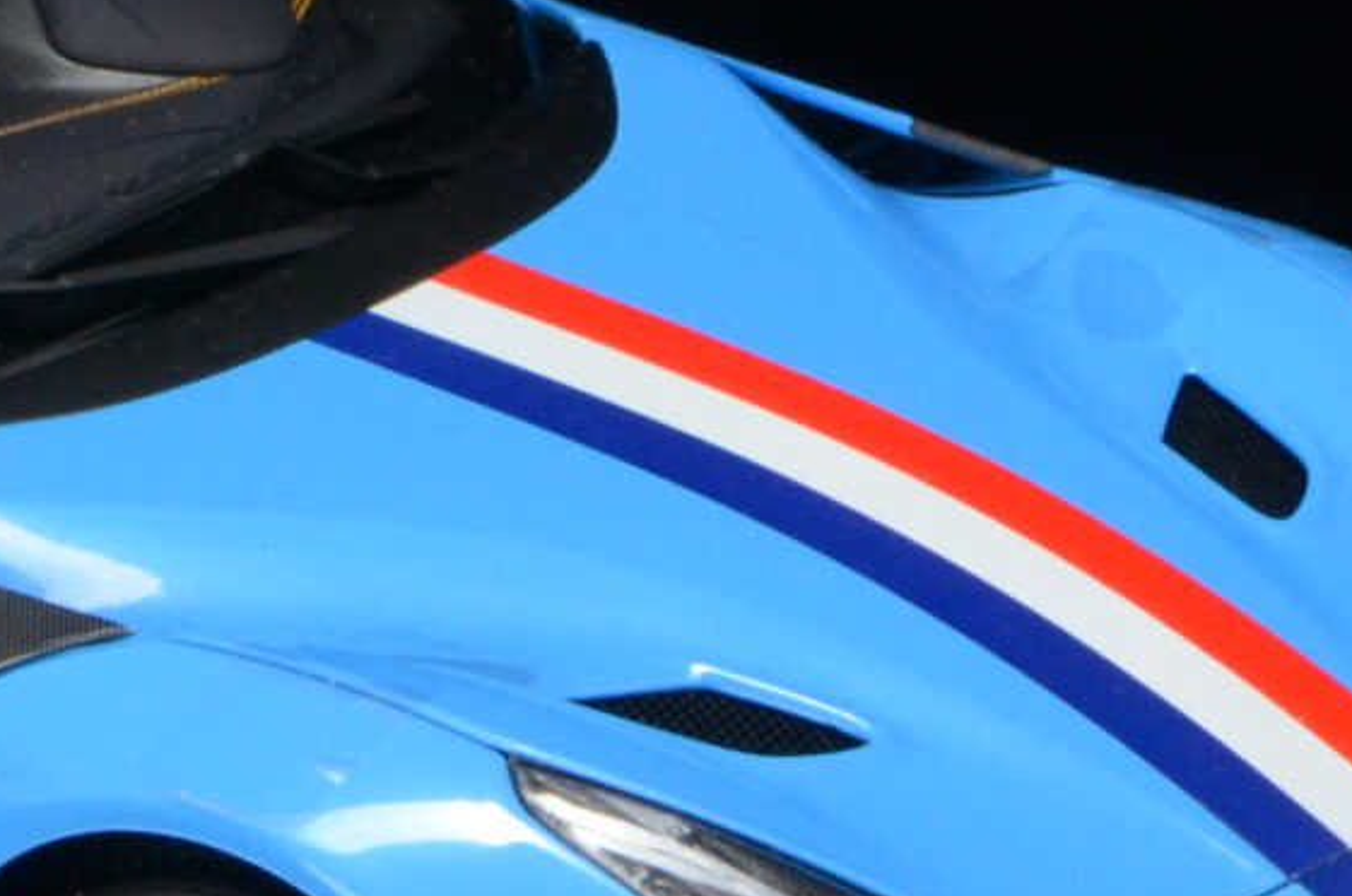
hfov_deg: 4.3
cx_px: 27
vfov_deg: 2.9
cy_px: 135
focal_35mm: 479
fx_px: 17958
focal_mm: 70
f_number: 18
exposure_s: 1/20
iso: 1000
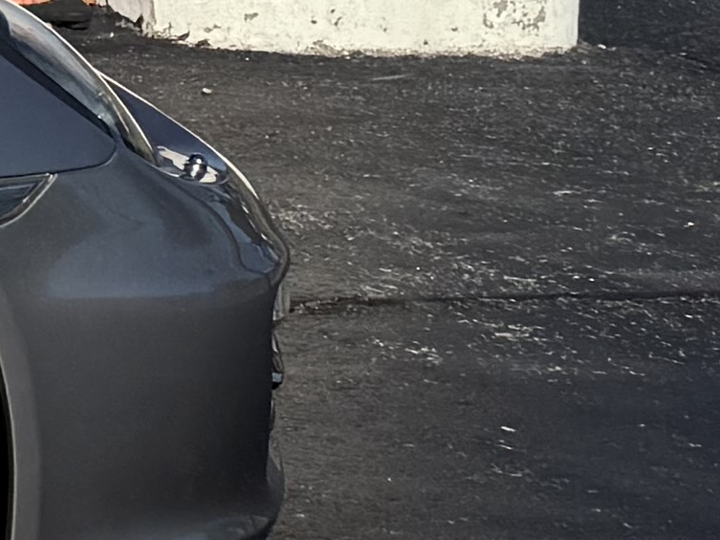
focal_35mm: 182
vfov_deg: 7.9
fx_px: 3786
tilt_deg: -3.3
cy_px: -412
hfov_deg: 8.3
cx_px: -1745
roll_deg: +0.4
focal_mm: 6.76
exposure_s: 1/14286
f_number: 1.78
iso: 125
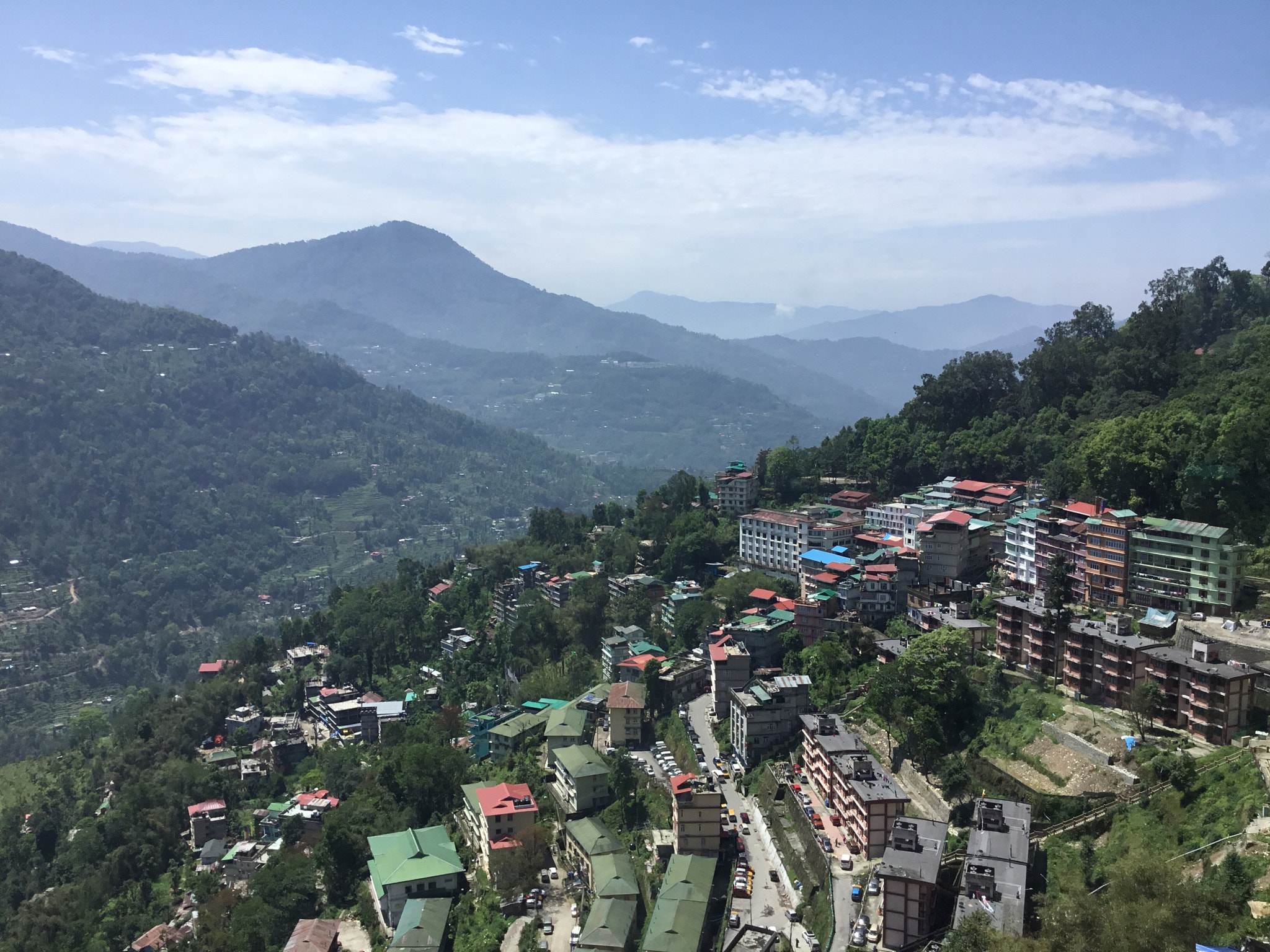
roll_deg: -1.1
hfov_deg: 58.4
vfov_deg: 45.4
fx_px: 1137
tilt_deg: -8.6
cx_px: 635
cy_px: 476
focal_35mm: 31
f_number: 2.4
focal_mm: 3.3
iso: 25
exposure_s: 1/1508
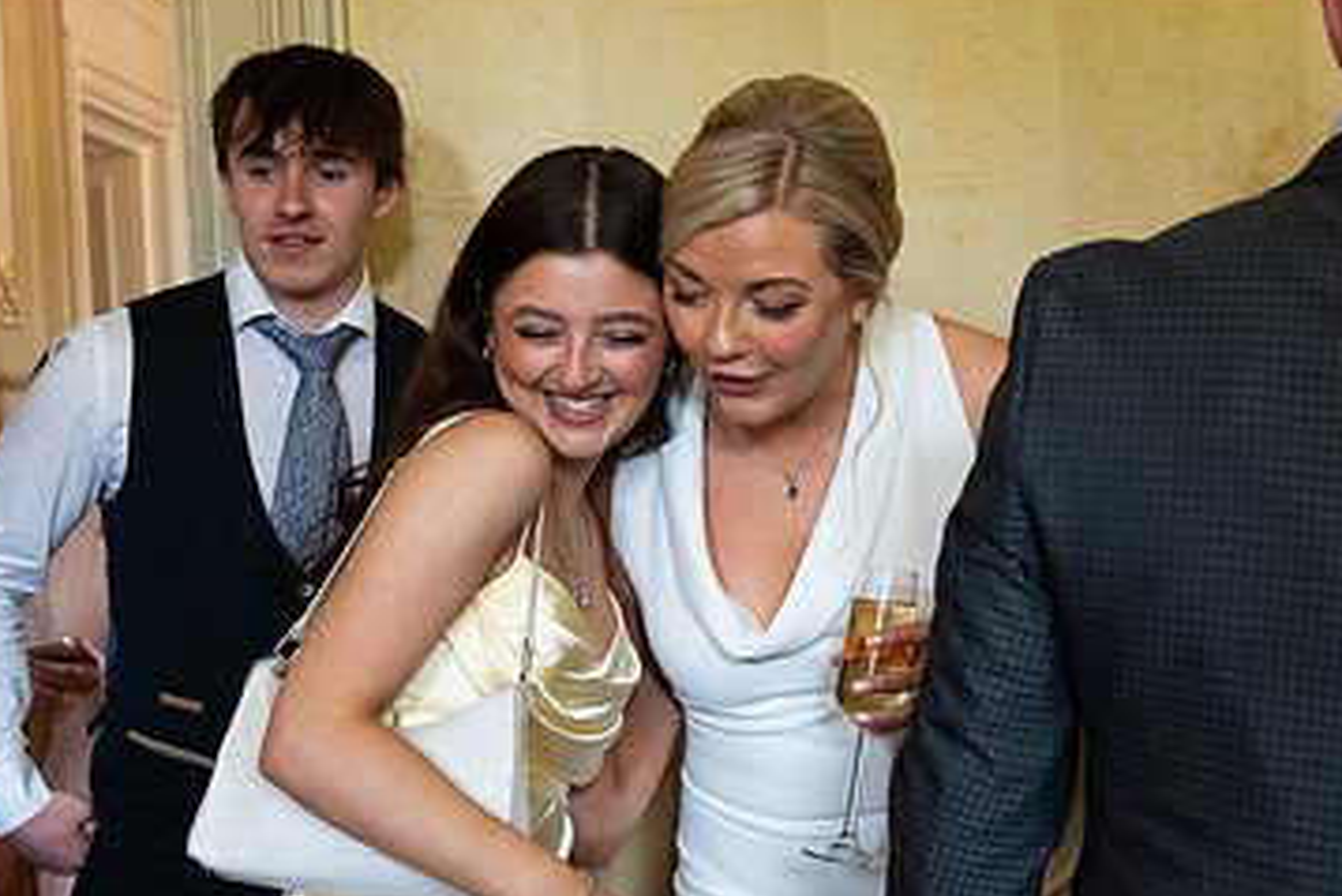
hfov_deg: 33.4
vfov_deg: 22.6
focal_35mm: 60
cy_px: 523
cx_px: 731
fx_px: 2237
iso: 2500
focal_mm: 25
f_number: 2.8
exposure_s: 1/160
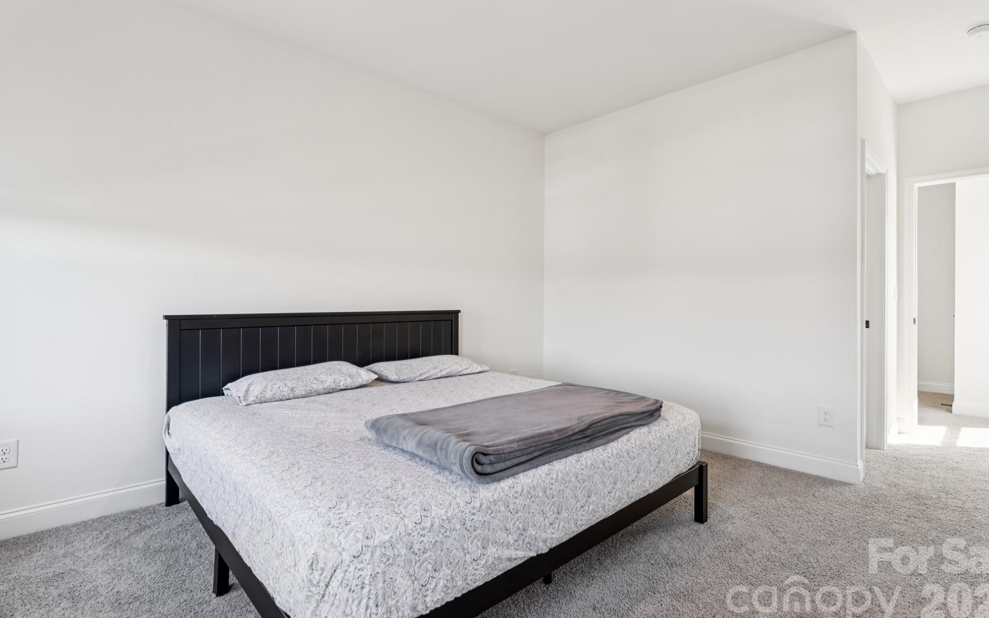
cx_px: 514
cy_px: 294
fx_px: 473
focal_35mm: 18
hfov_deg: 92.6
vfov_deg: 66.4
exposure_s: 1/2
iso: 100
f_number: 13
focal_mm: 16.5
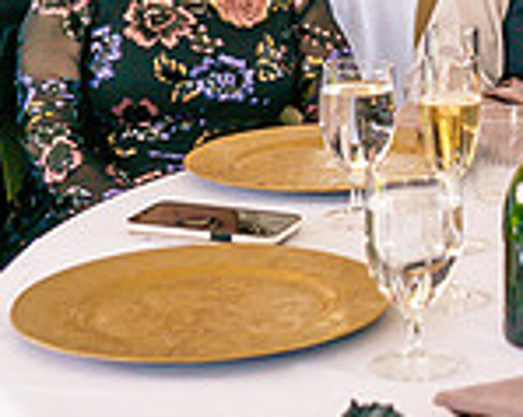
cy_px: -44
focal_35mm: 118
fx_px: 1825
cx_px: 656
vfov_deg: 12.8
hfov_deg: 15.6
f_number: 4
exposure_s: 1/60
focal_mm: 26
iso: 200
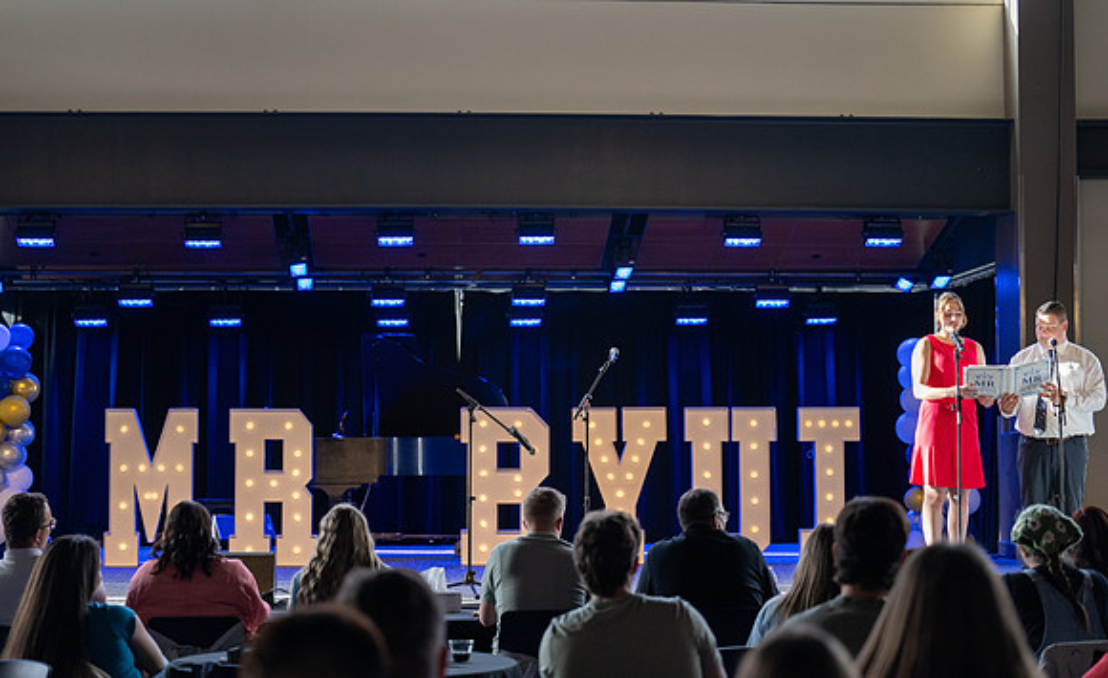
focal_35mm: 74
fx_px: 2218
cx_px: 546
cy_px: 303
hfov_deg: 28.0
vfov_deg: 17.4
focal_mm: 71
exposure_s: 1/200
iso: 1000
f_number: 2.8
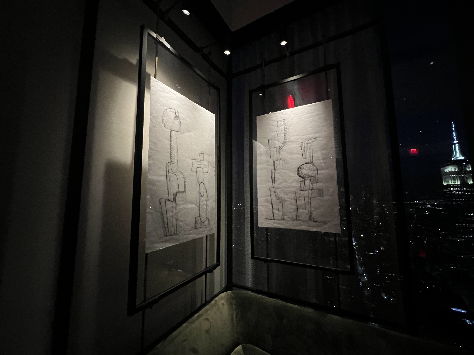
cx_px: 237
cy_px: 178
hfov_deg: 106.2
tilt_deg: +6.7
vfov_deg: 89.9
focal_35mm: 13
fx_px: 178
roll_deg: +0.0
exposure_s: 1/48
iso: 1000
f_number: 1.8
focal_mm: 1.57
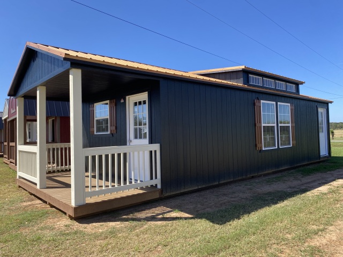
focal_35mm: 26
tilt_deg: +0.1
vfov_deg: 53.1
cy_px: 128
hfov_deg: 67.3
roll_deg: +2.8
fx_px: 258
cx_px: 172
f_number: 1.8
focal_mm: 4.25
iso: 32
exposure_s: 1/1565
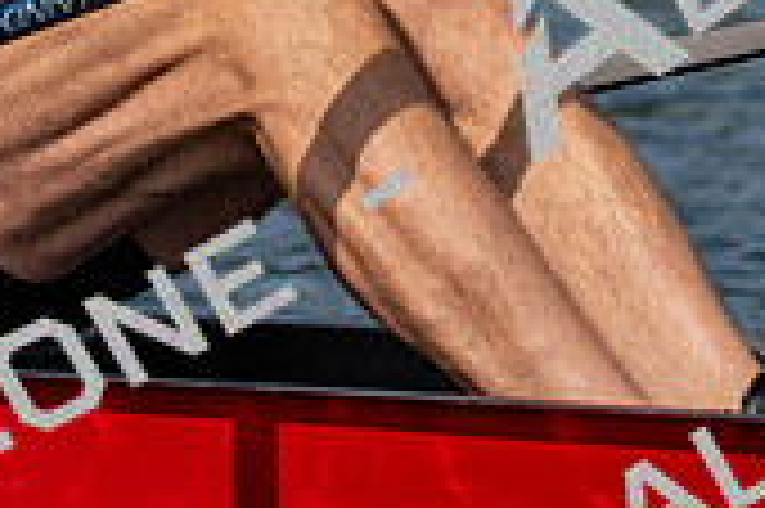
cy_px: -263
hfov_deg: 3.0
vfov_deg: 2.0
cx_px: 122
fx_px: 14478
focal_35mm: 682
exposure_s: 1/1600
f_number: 5.6
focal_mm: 200
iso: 160
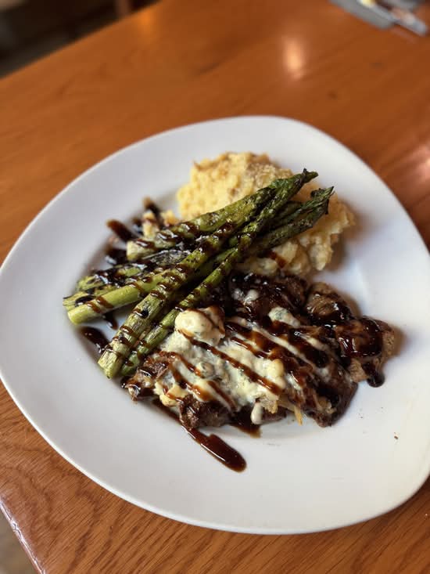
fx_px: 397
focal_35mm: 24
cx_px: 215
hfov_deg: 56.8
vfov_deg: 71.6
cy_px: 287
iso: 160
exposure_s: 1/60
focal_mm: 6.76
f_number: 1.78
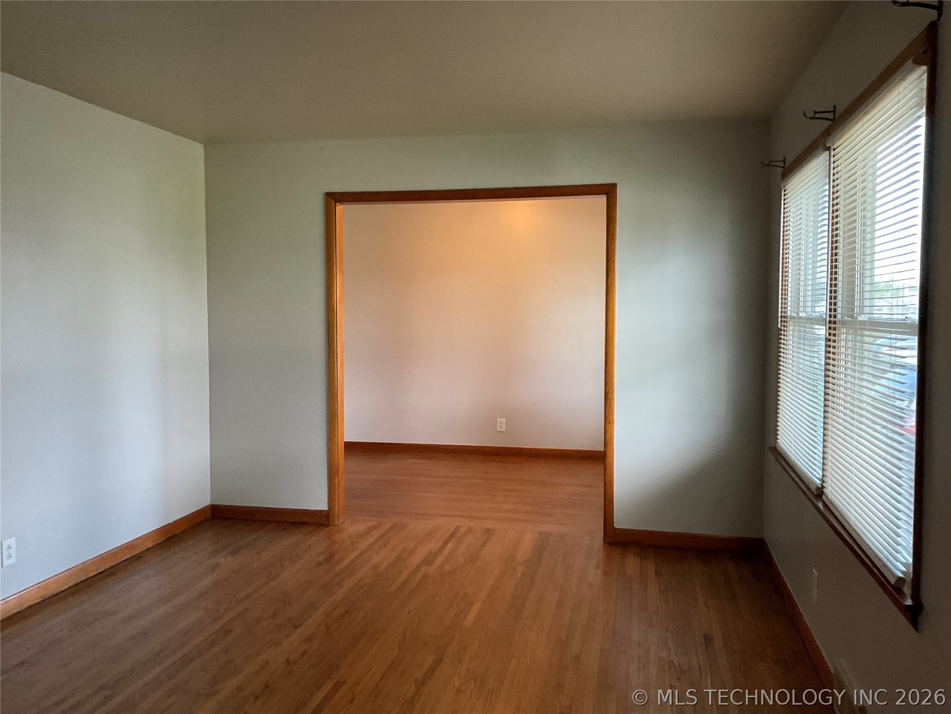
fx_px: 797
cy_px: 357
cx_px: 476
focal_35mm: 29
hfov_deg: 61.7
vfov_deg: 48.2
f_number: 1.8
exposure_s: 1/60
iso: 250
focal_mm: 3
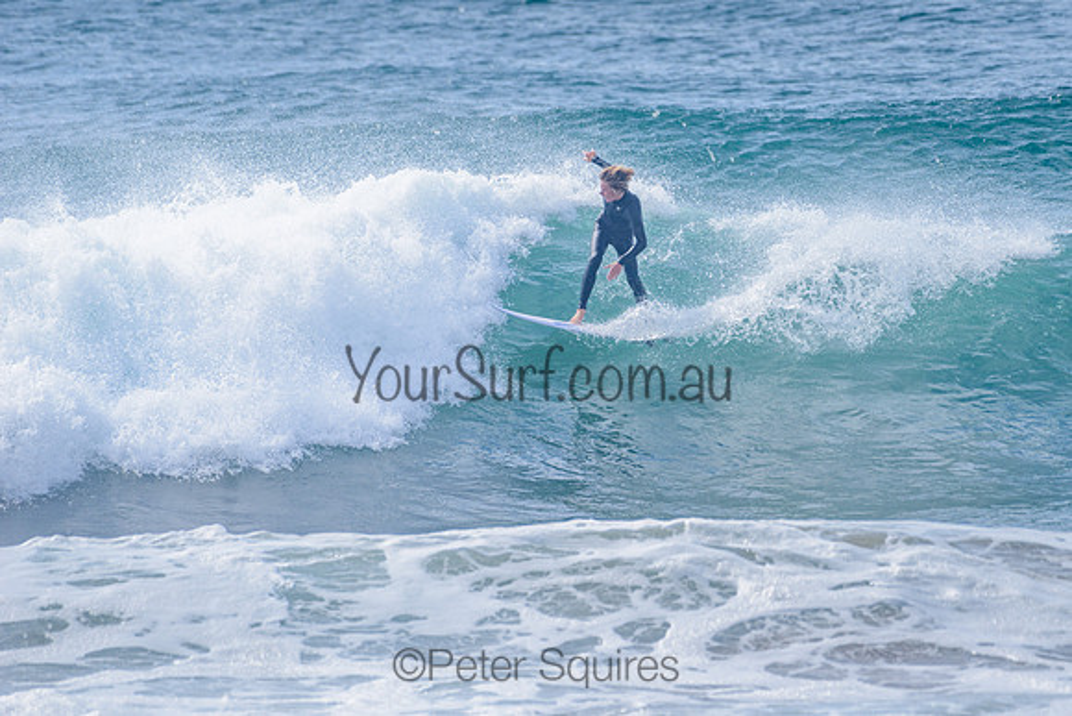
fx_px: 18232
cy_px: 278
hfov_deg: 3.4
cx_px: 656
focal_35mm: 612
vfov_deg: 2.2
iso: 180
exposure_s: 1/2000
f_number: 5.6
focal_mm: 500
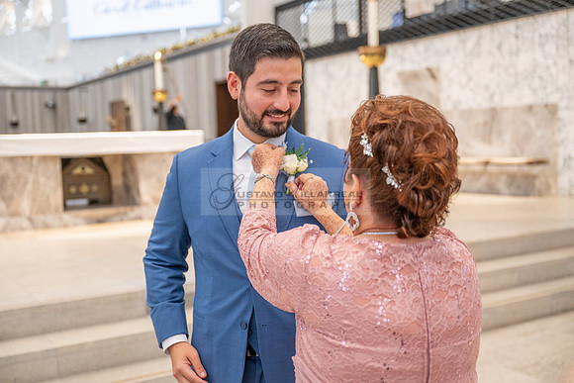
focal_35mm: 44
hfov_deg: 44.5
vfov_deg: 30.5
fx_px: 702
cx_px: 287
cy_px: 192
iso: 800
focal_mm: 44
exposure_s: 1/160
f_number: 2.8
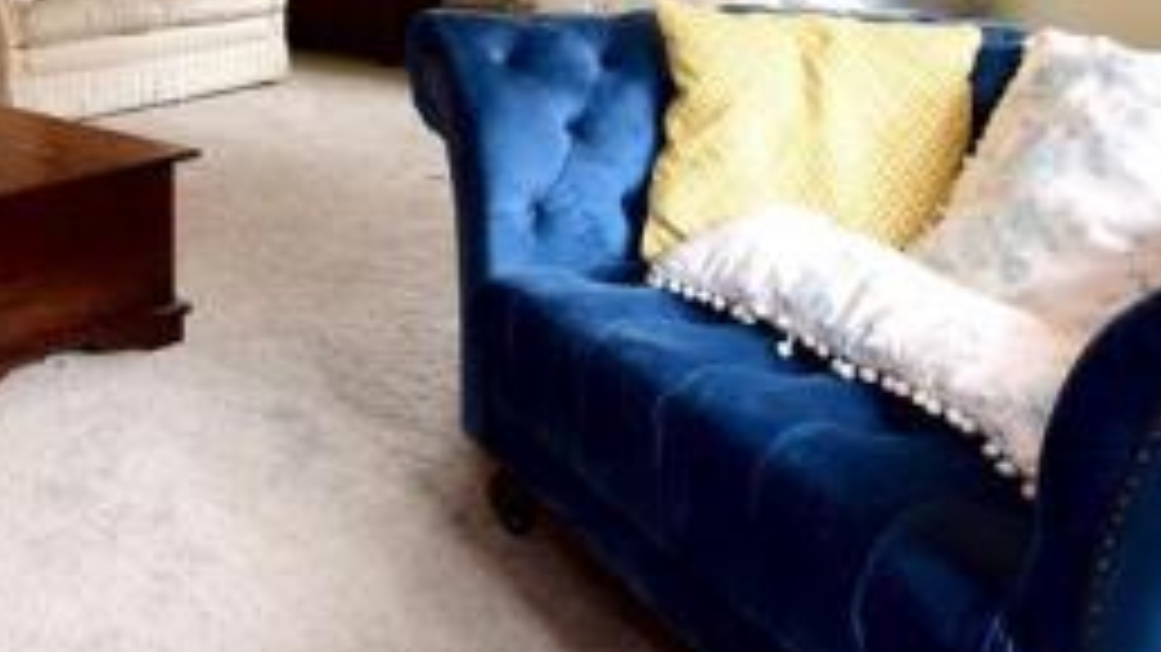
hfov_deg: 45.0
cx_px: 81
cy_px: -169
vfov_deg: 25.9
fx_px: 1231
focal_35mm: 40
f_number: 8
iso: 400
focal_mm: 10
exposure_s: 1/6
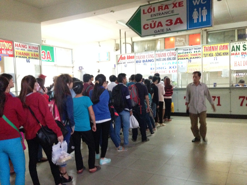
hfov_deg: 55.4
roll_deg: +1.8
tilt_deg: -3.1
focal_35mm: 33
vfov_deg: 42.9
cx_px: 124
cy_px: 92
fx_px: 235
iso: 640
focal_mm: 4.12
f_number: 2.4
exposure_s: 1/15
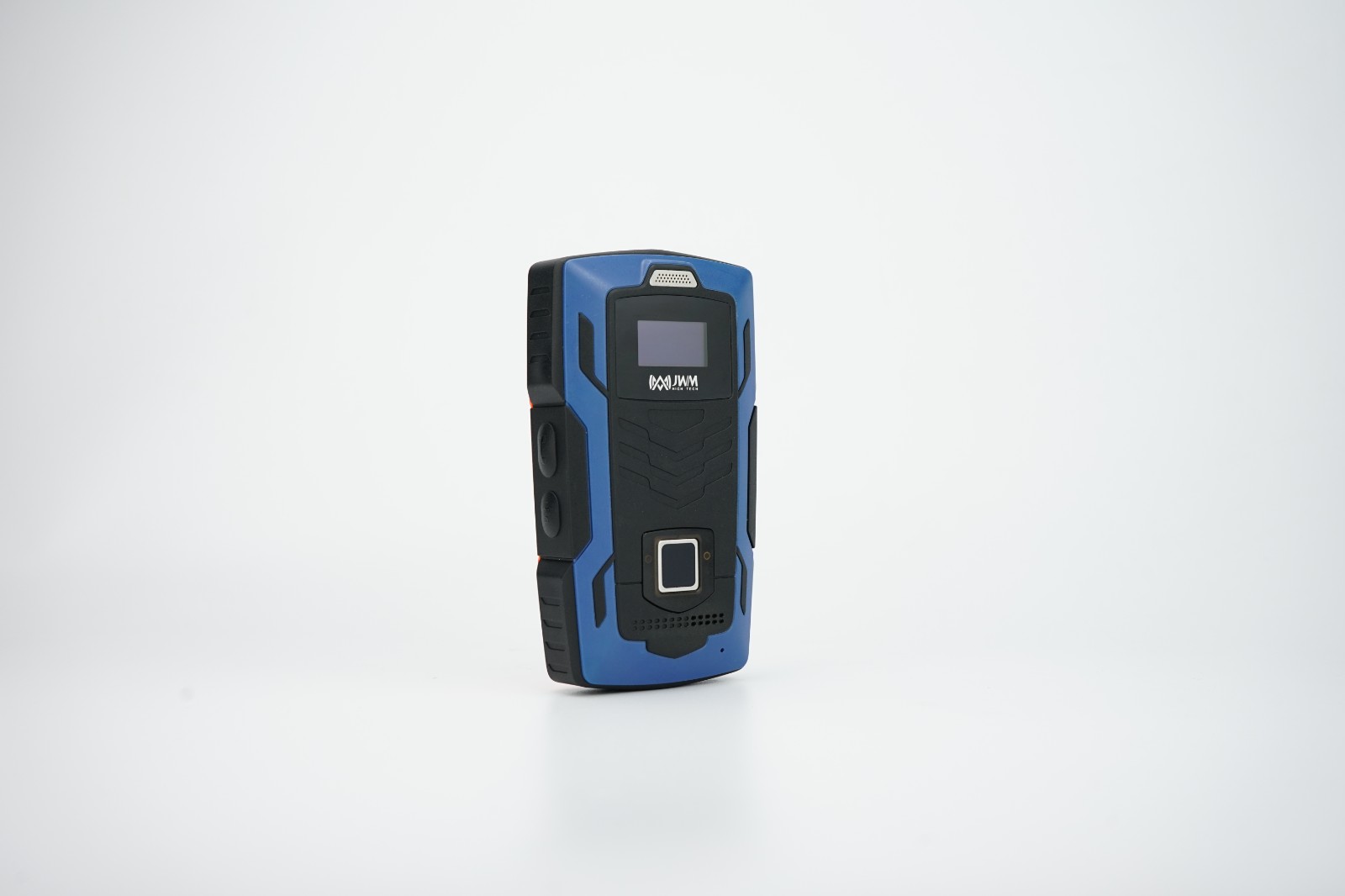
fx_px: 1681
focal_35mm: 45
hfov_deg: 43.6
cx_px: 672
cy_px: 448
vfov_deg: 29.9
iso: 250
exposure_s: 1/60
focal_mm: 45
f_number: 8
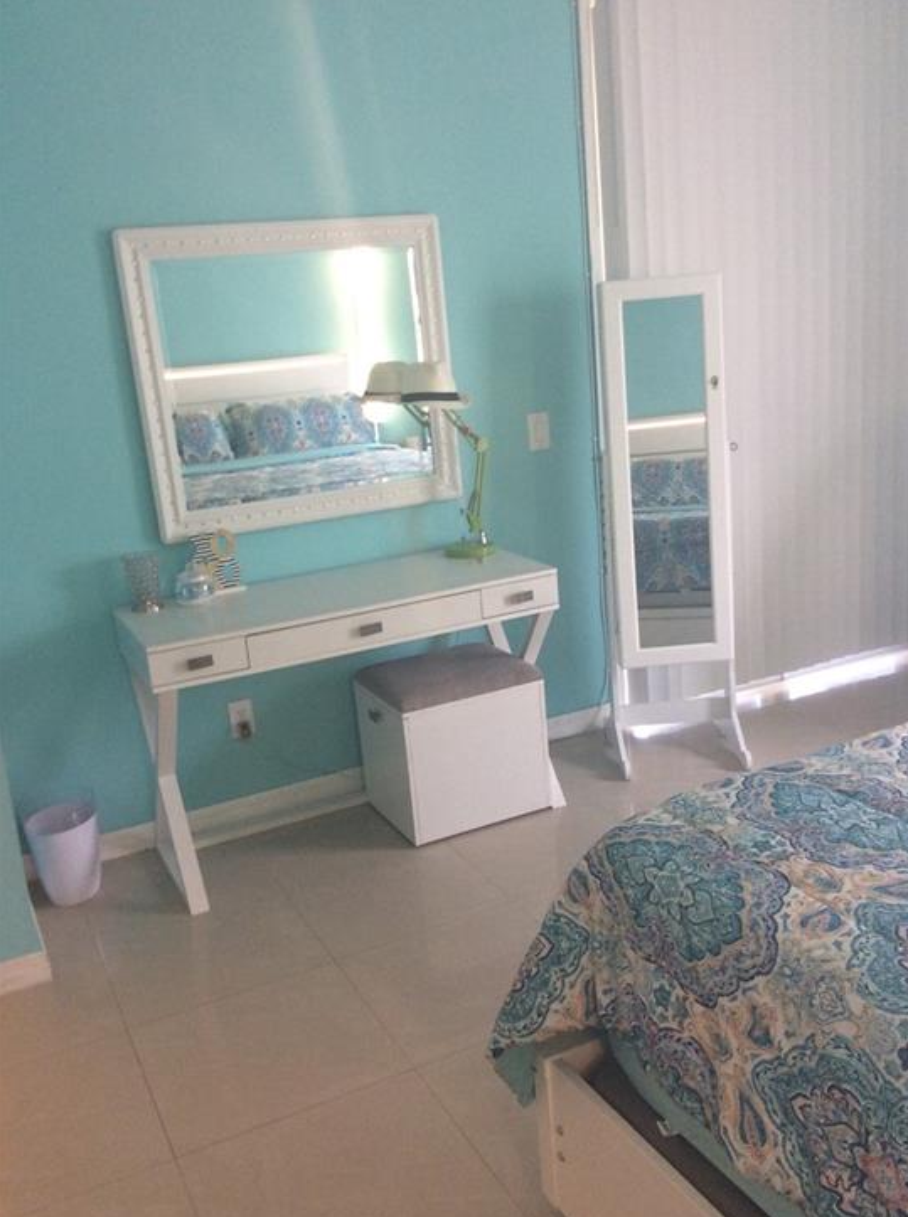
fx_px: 1194
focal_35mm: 34
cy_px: 618
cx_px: 479
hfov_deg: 41.6
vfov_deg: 54.1
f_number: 2.4
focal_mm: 3.3
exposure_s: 1/24
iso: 50
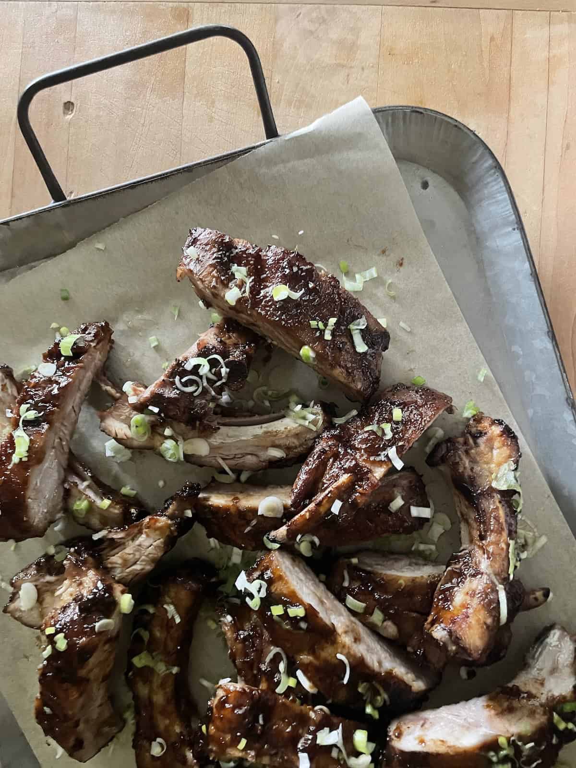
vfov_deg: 67.3
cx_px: 288
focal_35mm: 26
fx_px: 577
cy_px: 384
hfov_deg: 53.1
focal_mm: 4.2
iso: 1000
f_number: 1.6
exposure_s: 1/30
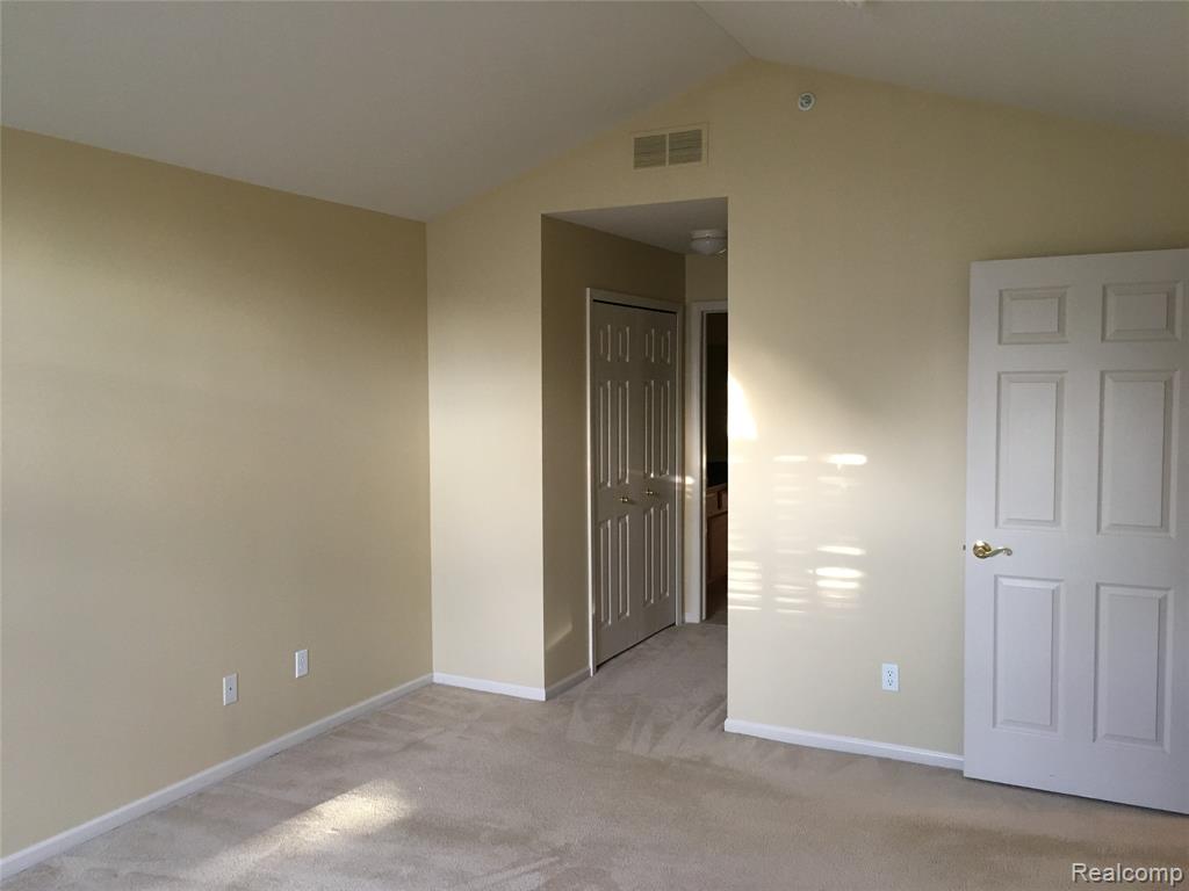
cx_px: 594
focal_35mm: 29
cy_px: 446
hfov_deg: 61.7
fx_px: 996
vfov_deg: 48.2
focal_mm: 4.15
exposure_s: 1/30
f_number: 2.2
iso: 100
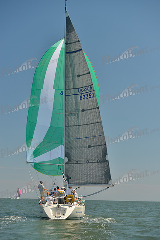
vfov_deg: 28.8
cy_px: 120
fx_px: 466
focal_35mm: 70
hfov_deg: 19.5
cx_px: 80
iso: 200
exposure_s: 1/800
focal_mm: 70
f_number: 5
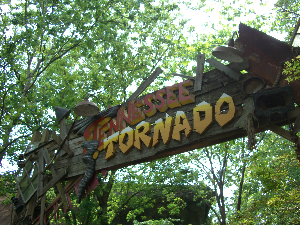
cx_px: 150
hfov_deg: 49.0
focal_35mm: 38
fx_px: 329
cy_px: 112
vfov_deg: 37.7
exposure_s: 1/160
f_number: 2.8
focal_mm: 7.9
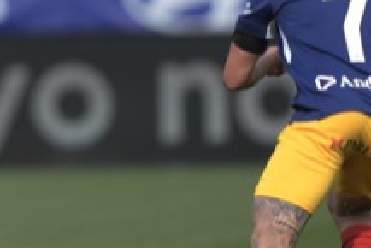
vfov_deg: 0.9
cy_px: 83
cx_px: -178
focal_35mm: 1474
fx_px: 15200
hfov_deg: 1.4
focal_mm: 400
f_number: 2.8
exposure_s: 1/1600
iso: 100
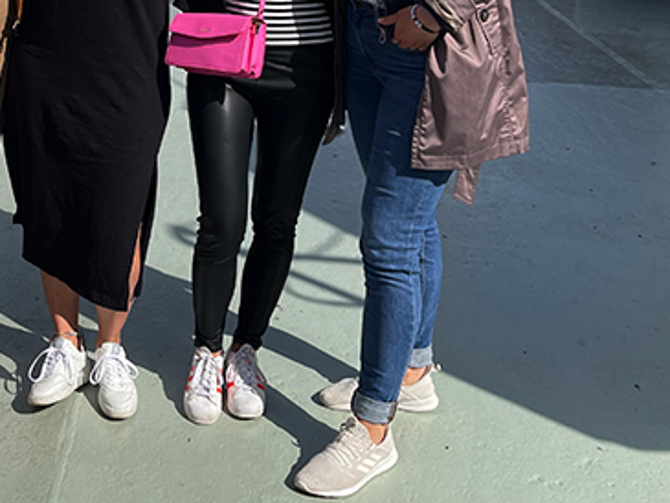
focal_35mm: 57
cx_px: 112
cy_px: 17
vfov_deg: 24.6
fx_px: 1104
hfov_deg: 32.6
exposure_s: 1/3922
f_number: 1.6
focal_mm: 5.1
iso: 32
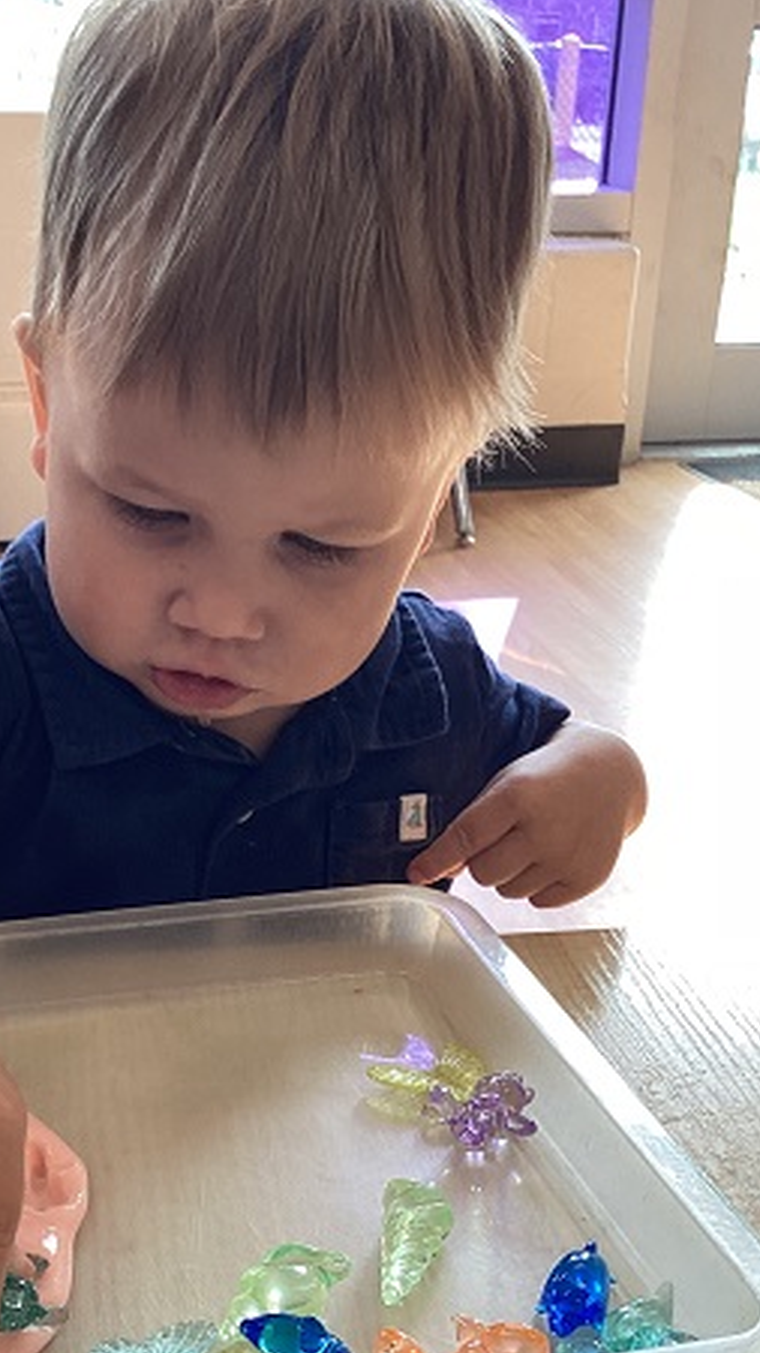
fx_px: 1792
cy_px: 881
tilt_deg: -27.0
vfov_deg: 40.9
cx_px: 240
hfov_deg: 23.8
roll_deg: -2.7
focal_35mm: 50
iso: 50
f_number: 2.4
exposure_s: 1/60
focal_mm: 3.3
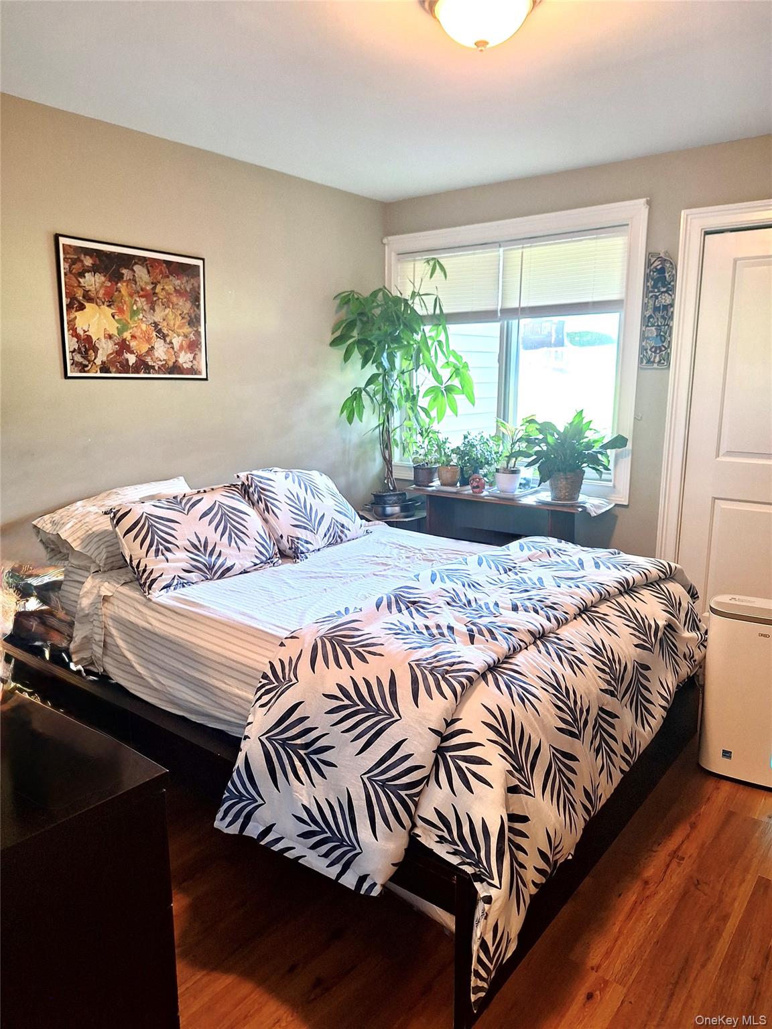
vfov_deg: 73.9
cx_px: 386
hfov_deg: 58.9
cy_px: 514
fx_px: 684
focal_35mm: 23
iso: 80
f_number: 1.8
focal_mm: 5.54
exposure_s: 1/40
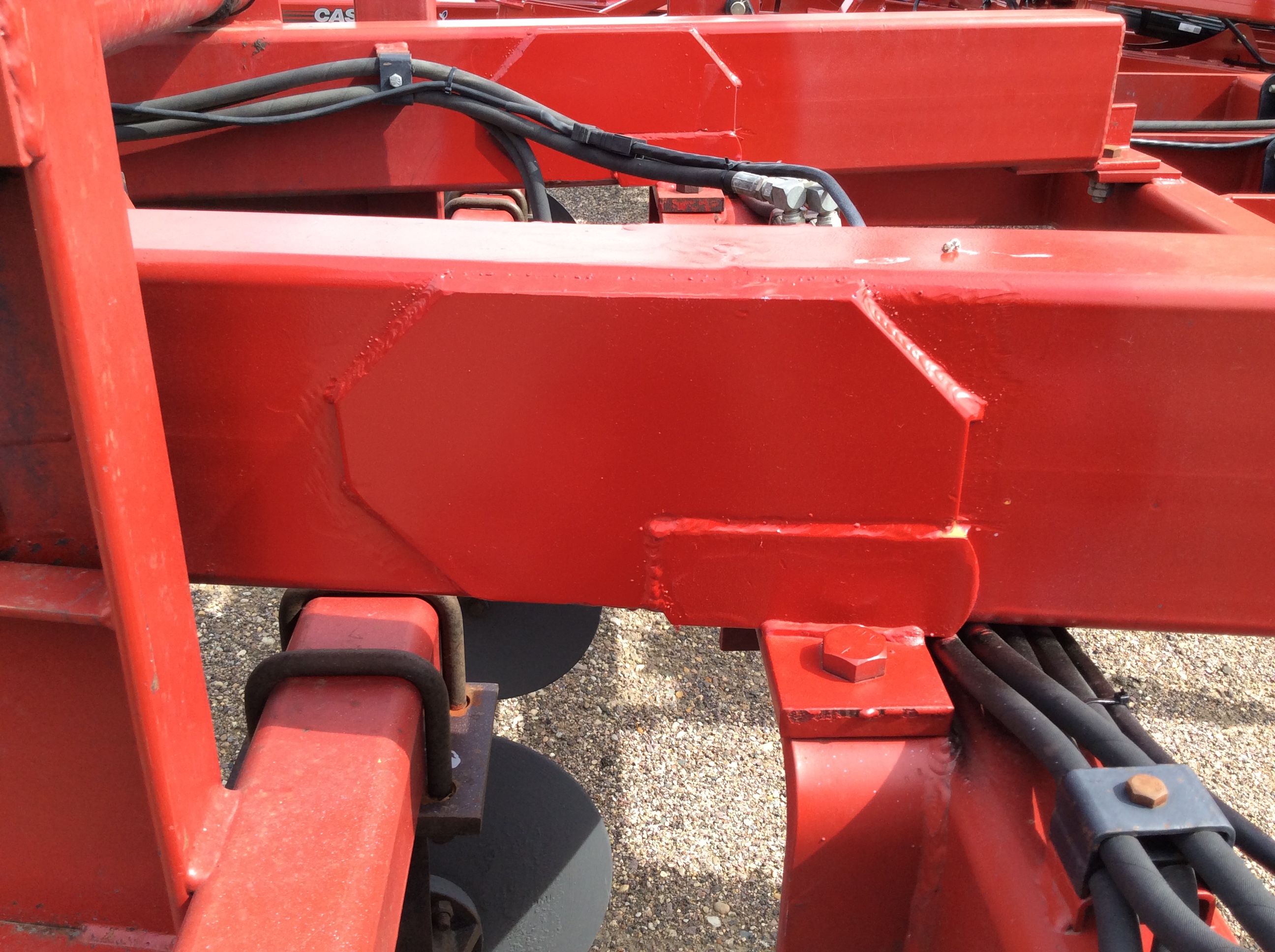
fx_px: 1177
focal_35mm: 32
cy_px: 476
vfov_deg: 44.1
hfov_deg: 56.9
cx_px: 638
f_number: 2.4
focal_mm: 3.3
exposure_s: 1/389
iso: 32
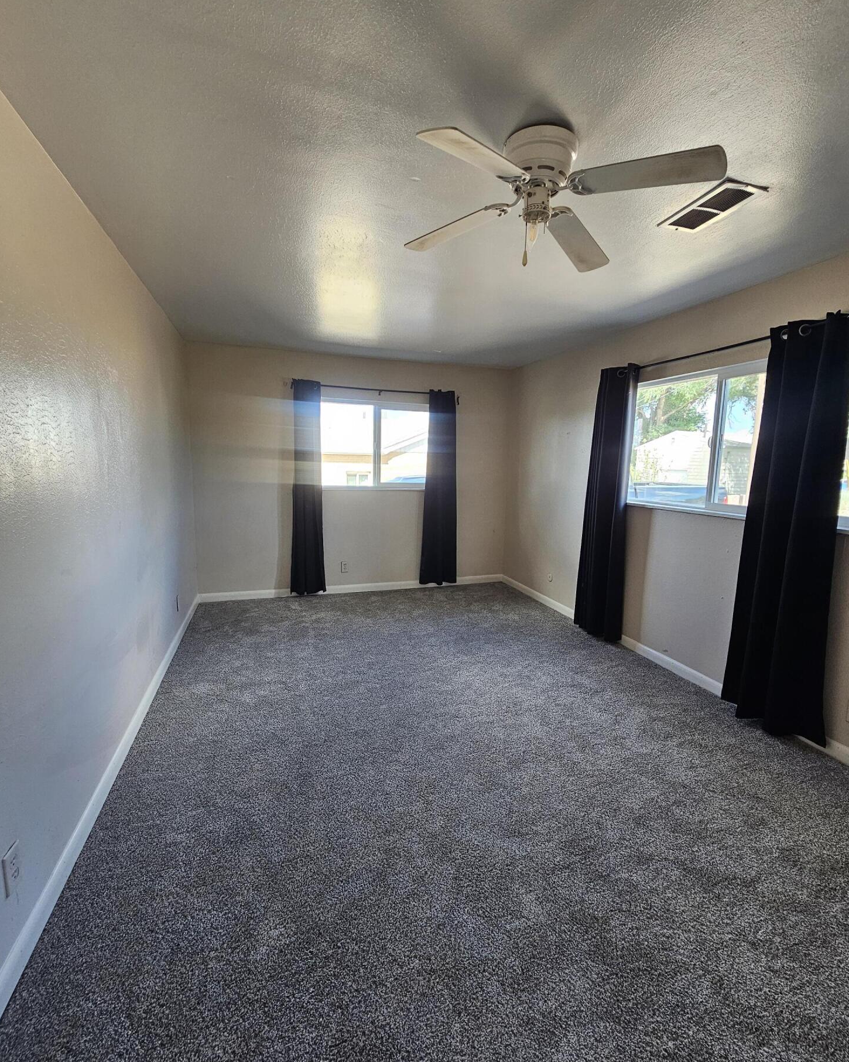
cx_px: 436
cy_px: 534
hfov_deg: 88.0
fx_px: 440
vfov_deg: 100.7
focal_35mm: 14
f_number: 2.2
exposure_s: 1/60
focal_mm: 2.2
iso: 80
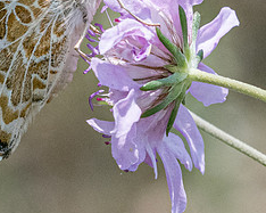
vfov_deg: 1.6
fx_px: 7649
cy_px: 75
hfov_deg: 2.0
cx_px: 44
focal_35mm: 972
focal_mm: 150
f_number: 11
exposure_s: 1/1600
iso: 1600
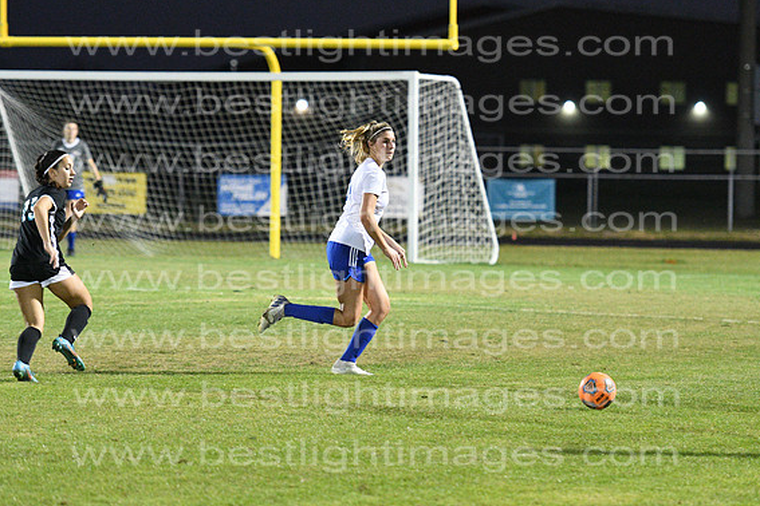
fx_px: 4539
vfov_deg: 6.4
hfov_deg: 9.6
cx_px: 375
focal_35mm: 215
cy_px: 251
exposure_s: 1/800
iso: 9000
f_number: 2.8
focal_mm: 140
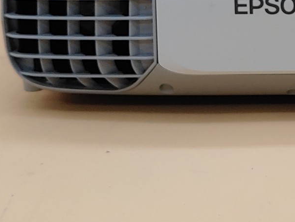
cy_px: -9
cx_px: 334
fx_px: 895
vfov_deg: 13.9
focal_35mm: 105
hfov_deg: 18.0
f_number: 1.8
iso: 50
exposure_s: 1/177
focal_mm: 4.36
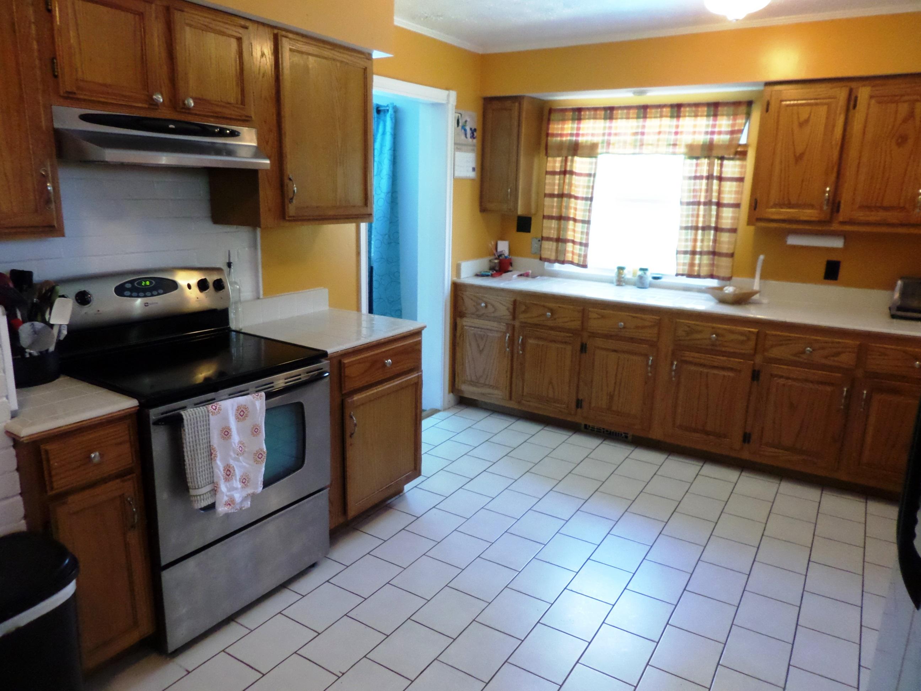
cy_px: 346
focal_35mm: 24
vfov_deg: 56.8
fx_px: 639
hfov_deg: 71.6
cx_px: 460
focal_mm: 4.3
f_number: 3.1
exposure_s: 1/20
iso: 320
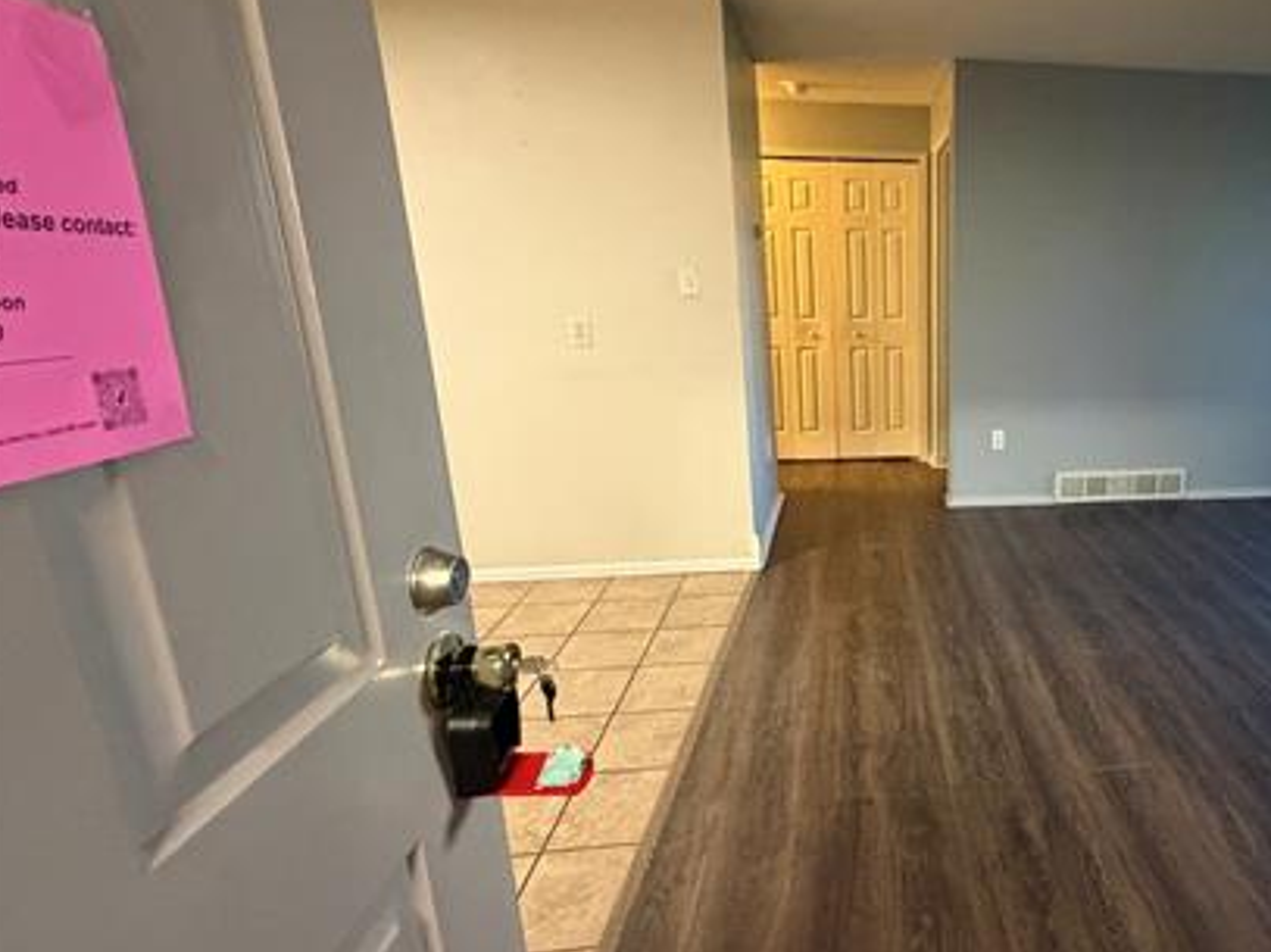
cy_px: 479
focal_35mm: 22
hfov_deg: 70.4
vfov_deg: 61.1
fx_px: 808
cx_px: 977
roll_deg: +0.5
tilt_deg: -13.7
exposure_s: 1/60
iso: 1000
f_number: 2.2
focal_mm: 2.22
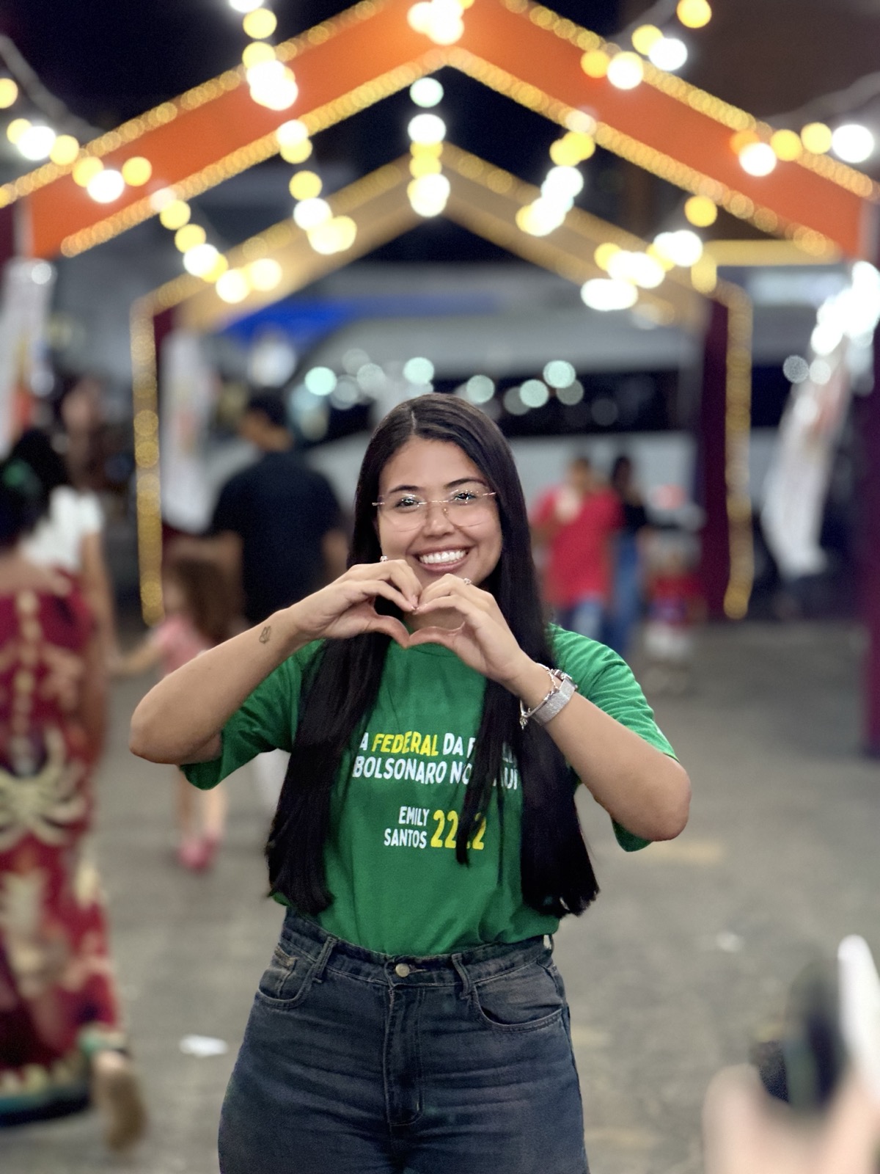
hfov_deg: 14.8
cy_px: 587
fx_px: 3390
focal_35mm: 100
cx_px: 440
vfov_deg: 19.6
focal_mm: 16.89
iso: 1000
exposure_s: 1/40
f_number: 2.8
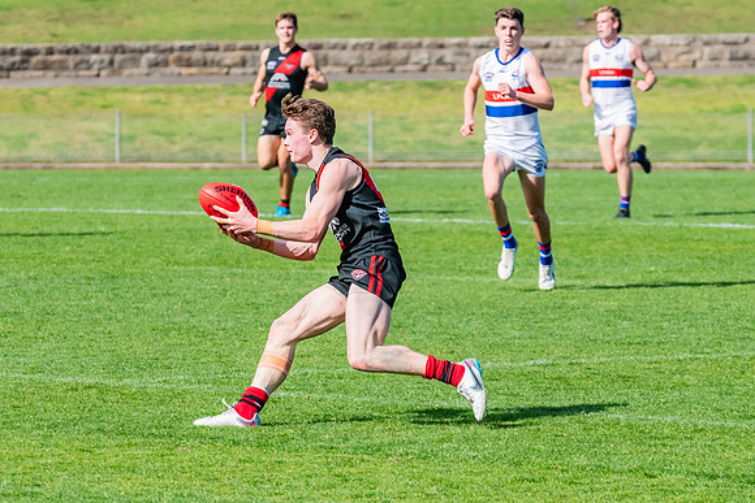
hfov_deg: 5.6
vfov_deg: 3.7
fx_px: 7742
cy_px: 311
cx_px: 422
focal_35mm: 369
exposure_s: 1/1600
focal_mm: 240
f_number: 9
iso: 800
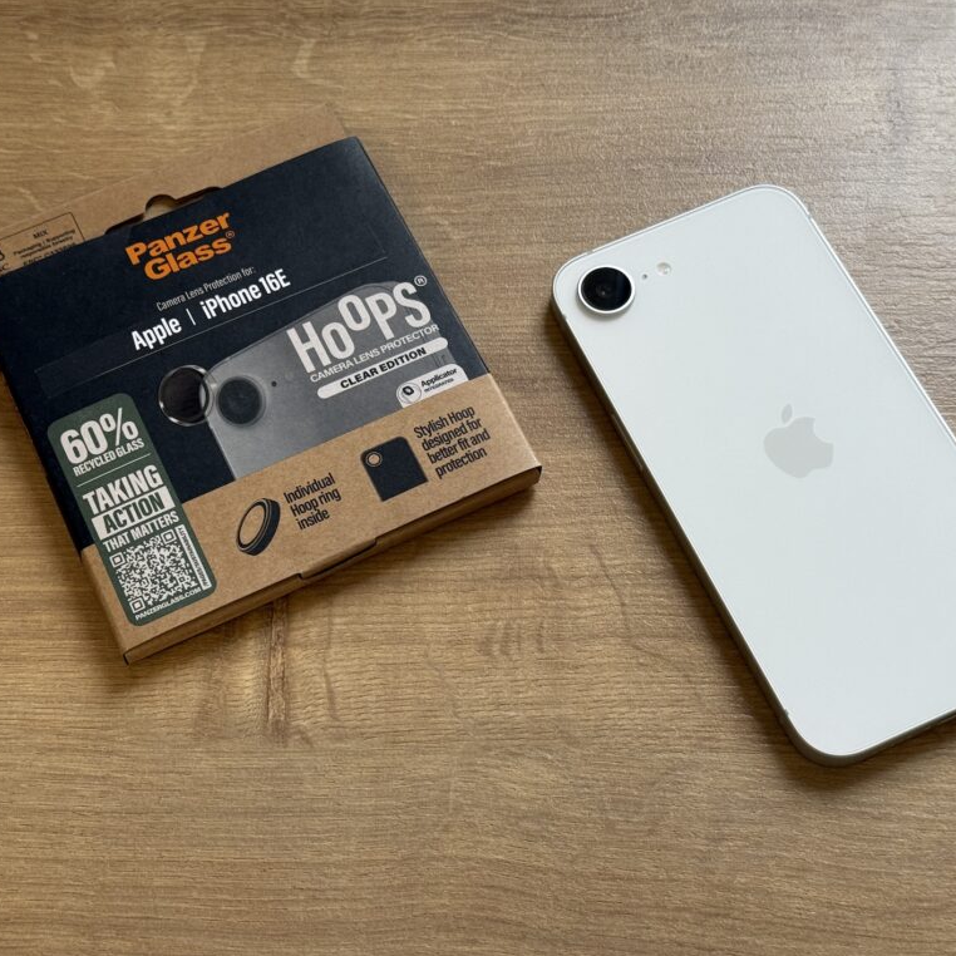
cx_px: 504
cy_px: 477
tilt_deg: -63.4
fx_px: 1781
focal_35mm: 57
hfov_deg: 30.0
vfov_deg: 30.0
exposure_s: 1/60
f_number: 1.78
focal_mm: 6.76
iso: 100
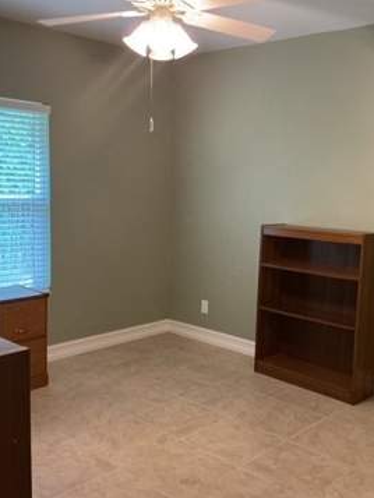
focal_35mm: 39
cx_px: 220
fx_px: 561
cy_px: 250
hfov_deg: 36.7
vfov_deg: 47.8
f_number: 1.8
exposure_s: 1/40
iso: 250
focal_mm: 3
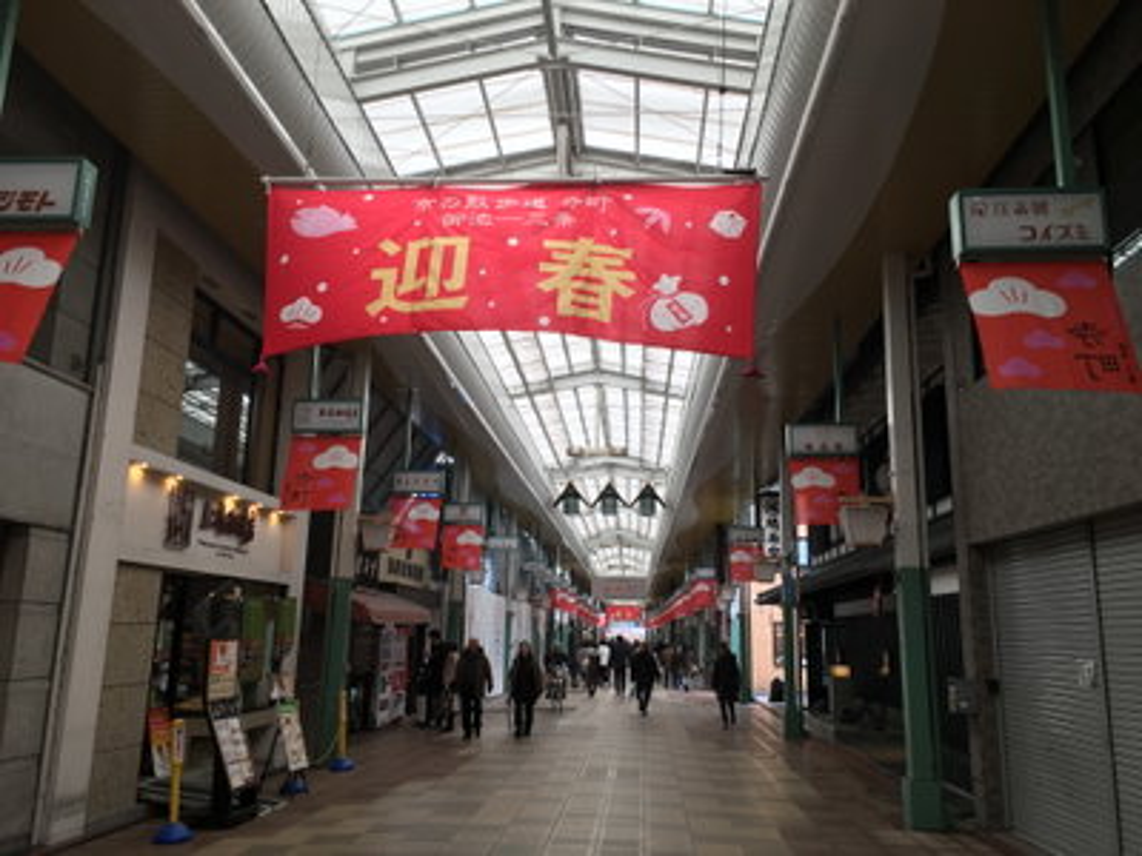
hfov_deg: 61.7
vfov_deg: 48.2
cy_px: 428
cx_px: 571
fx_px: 957
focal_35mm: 29
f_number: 2.2
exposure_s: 1/60
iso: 25
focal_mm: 4.15
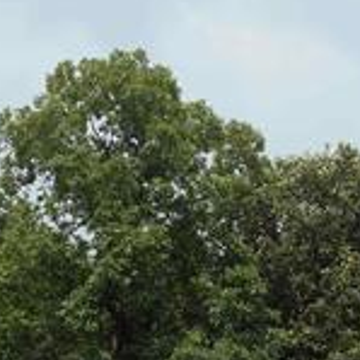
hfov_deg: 17.5
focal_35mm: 99
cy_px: 486
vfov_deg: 16.5
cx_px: 232
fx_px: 1165
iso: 80
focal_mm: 4.7
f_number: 3.4
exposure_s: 1/800
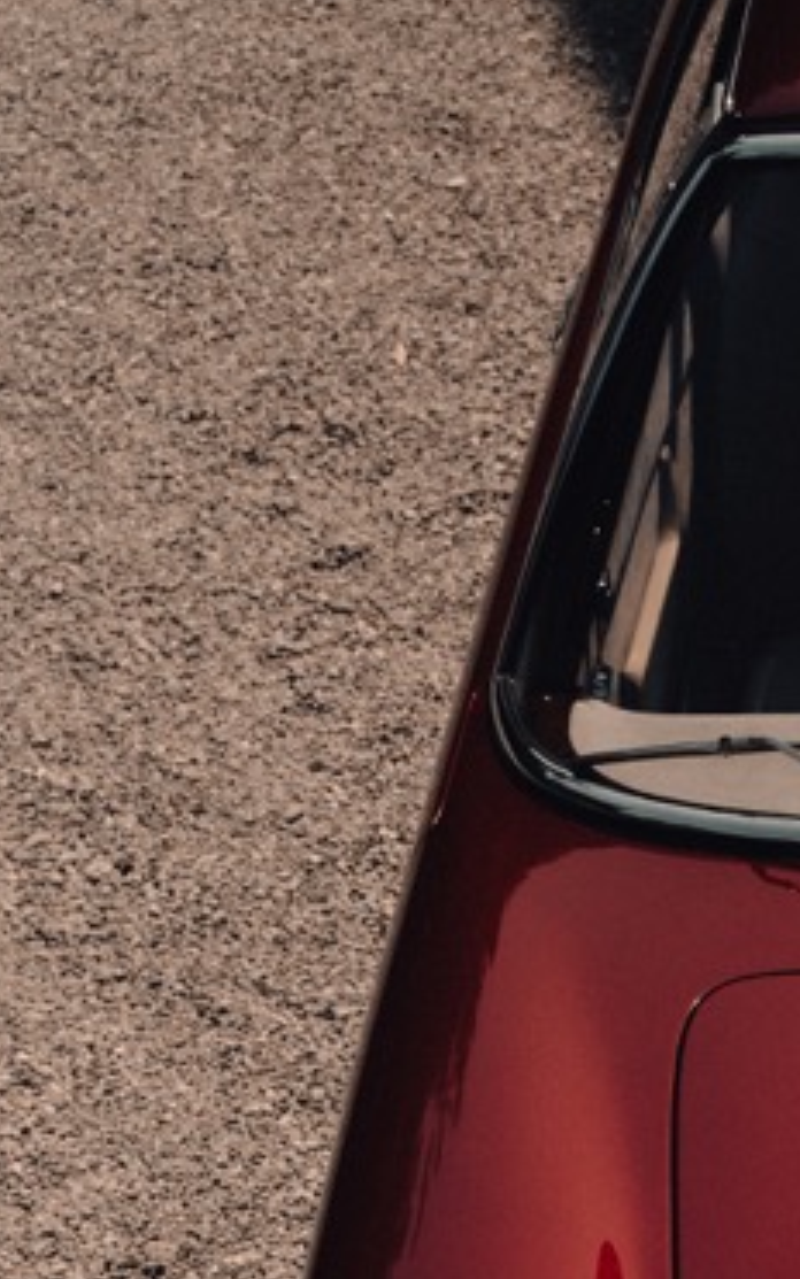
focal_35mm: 109
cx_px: 1367
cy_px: 1596
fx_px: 3801
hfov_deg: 11.3
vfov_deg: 18.0
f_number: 5
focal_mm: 31
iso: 640
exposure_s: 1/1250
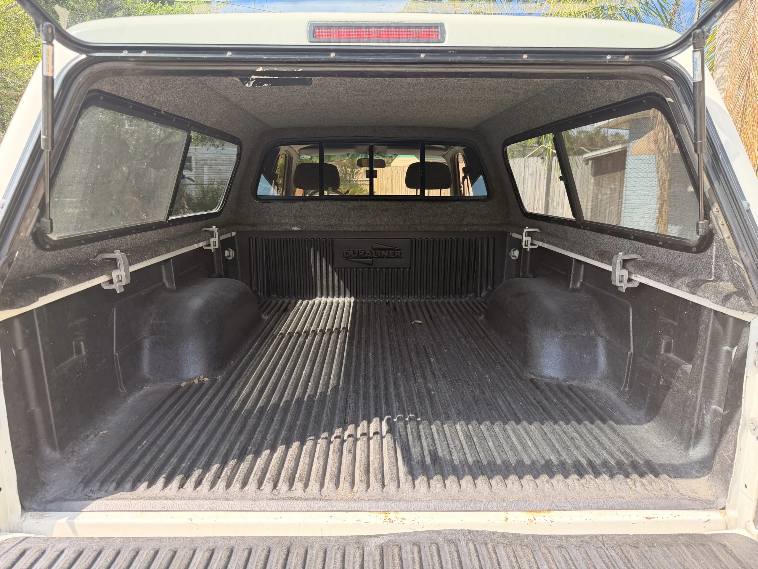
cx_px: 379
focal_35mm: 24
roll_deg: +0.0
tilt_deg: -10.5
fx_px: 526
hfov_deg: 71.6
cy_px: 284
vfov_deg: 56.8
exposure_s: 1/535
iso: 100
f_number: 1.78
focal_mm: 6.76
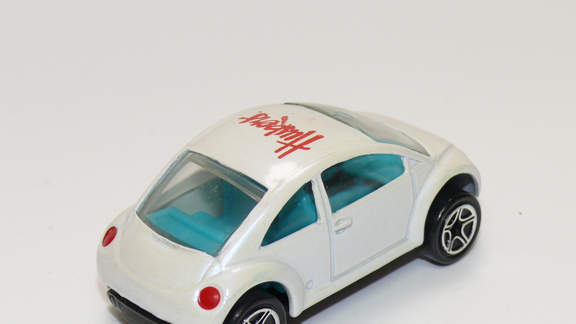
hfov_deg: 18.6
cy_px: 213
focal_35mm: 115
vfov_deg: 10.5
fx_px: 1756
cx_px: 288
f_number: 4
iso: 100
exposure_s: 1/30
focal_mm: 13.7
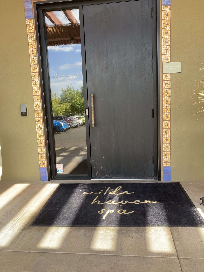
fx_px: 220
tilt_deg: -6.9
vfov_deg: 63.4
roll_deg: +3.7
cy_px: 136
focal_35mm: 28
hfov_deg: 49.7
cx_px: 102
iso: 20
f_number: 1.8
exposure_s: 1/171
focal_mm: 3.99
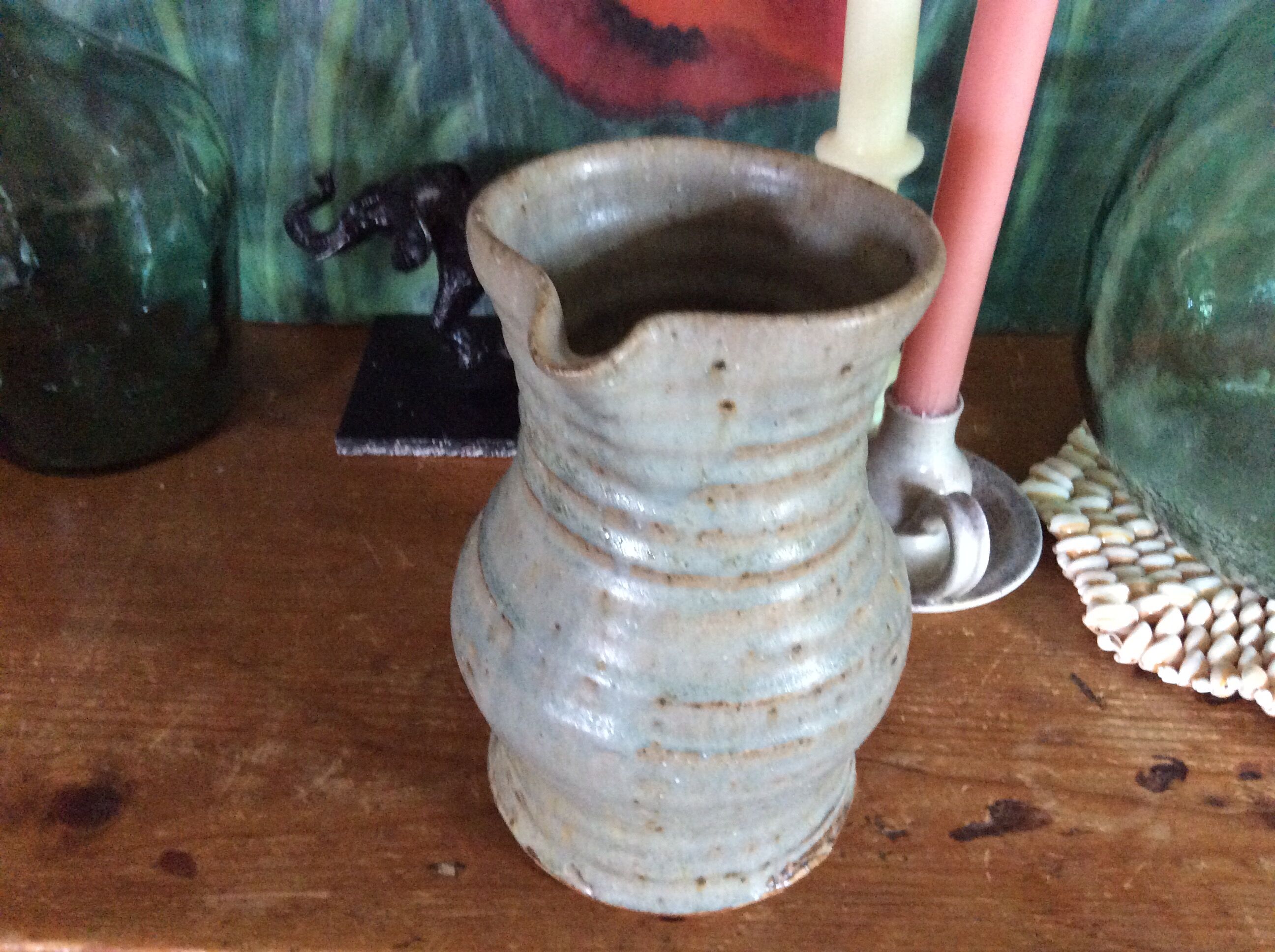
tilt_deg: -40.9
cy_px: 476
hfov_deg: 56.9
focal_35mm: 32
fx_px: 1177
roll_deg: +1.7
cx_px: 638
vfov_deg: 44.1
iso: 320
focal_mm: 3.3
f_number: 2.4
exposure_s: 1/17
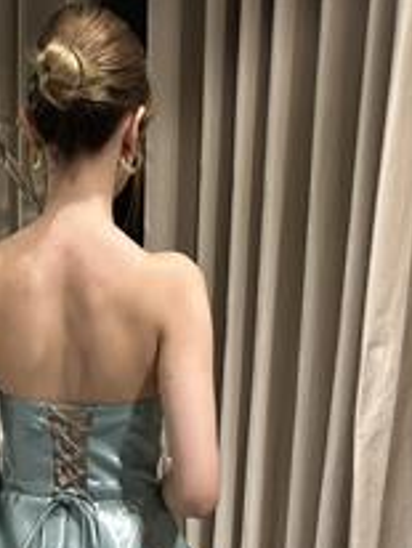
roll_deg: -1.0
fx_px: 982
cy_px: 698
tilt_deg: -16.6
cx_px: 80
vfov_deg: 26.7
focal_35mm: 62
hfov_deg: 23.3
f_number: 1.78
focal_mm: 6.86
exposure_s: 1/278
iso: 80
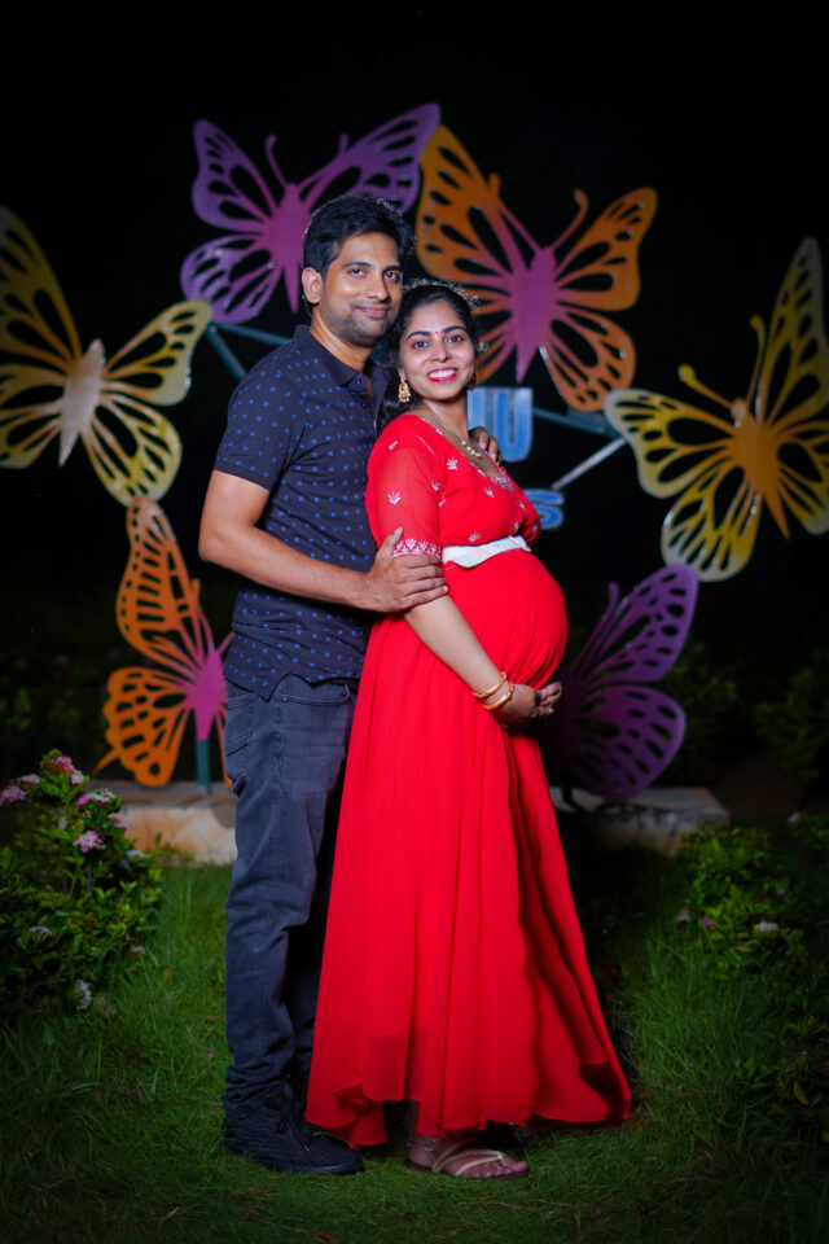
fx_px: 1727
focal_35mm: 50
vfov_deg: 39.6
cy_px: 622
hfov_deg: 27.0
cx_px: 414
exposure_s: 1/640
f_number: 2
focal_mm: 50
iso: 200
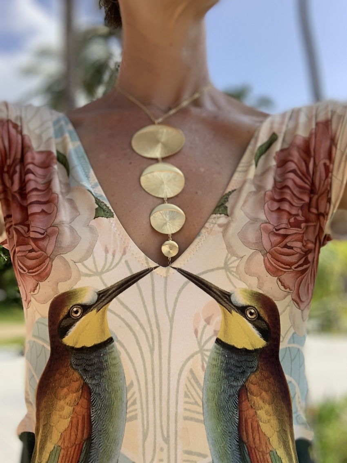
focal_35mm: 32
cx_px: 174
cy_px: 232
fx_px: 428
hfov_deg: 44.2
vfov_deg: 56.8
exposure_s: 1/966
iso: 16
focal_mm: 2.87
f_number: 2.2
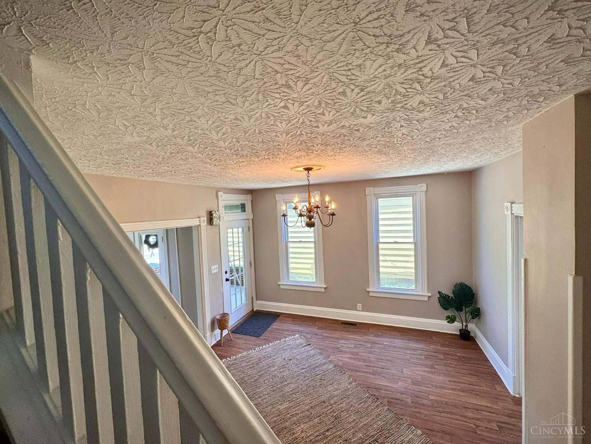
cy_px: 222
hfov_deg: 102.1
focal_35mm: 14
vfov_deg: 85.7
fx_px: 239
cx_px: 296
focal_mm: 2.22
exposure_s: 1/120
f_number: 2.2
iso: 100
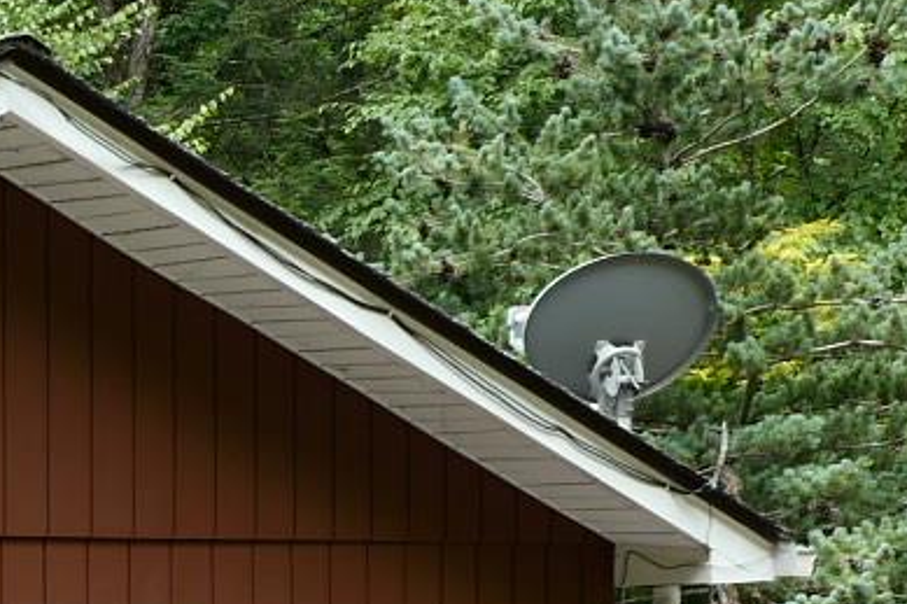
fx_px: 3979
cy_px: 826
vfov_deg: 8.5
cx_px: -1250
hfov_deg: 11.0
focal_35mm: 158
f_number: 4
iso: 200
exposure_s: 1/160
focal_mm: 21
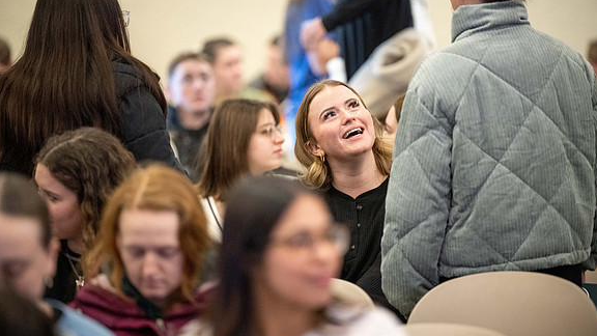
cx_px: 298
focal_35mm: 211
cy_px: 180
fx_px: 3340
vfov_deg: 5.8
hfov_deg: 10.2
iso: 8000
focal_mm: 200
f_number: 2.8
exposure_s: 1/250
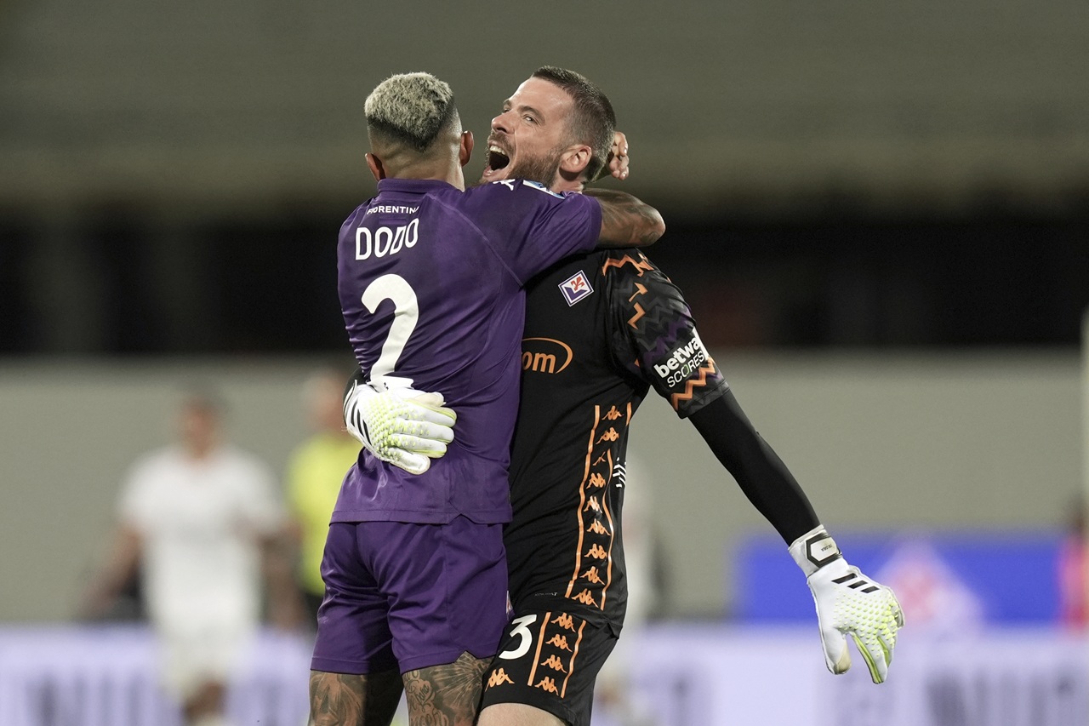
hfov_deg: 5.2
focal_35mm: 400
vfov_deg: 3.4
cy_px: 363
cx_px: 544
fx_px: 12098
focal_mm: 400
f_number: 3.2
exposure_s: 1/1600
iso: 2000
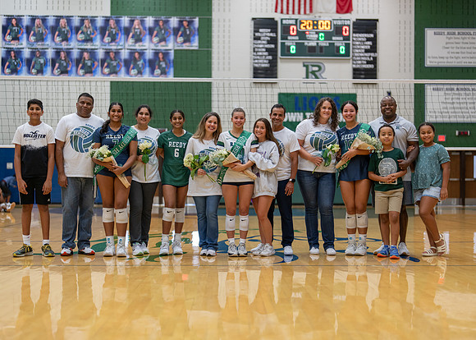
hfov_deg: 35.4
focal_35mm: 55
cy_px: 179
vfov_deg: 25.7
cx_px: 250
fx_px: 745
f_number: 1.2
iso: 400
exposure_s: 1/320
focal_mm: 50
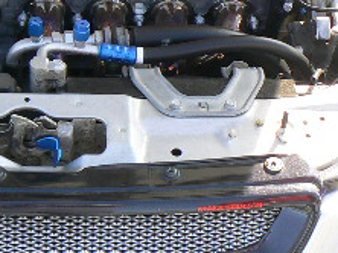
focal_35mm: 104
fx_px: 1014
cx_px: 105
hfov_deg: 18.8
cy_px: -64
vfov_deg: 13.7
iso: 80
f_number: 4.5
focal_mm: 6
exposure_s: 1/125
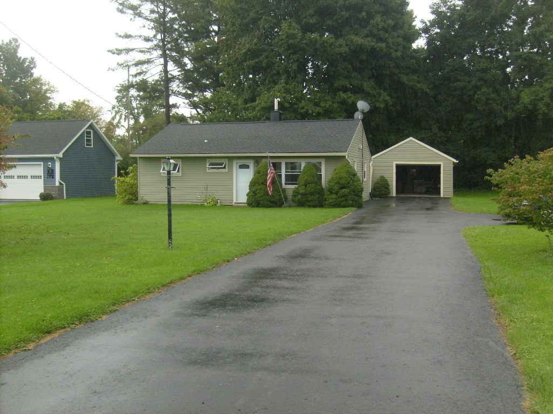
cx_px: 276
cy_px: 207
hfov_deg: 52.6
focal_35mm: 35
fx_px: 559
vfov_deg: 40.7
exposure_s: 1/90
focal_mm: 5.8
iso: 80
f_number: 7.1
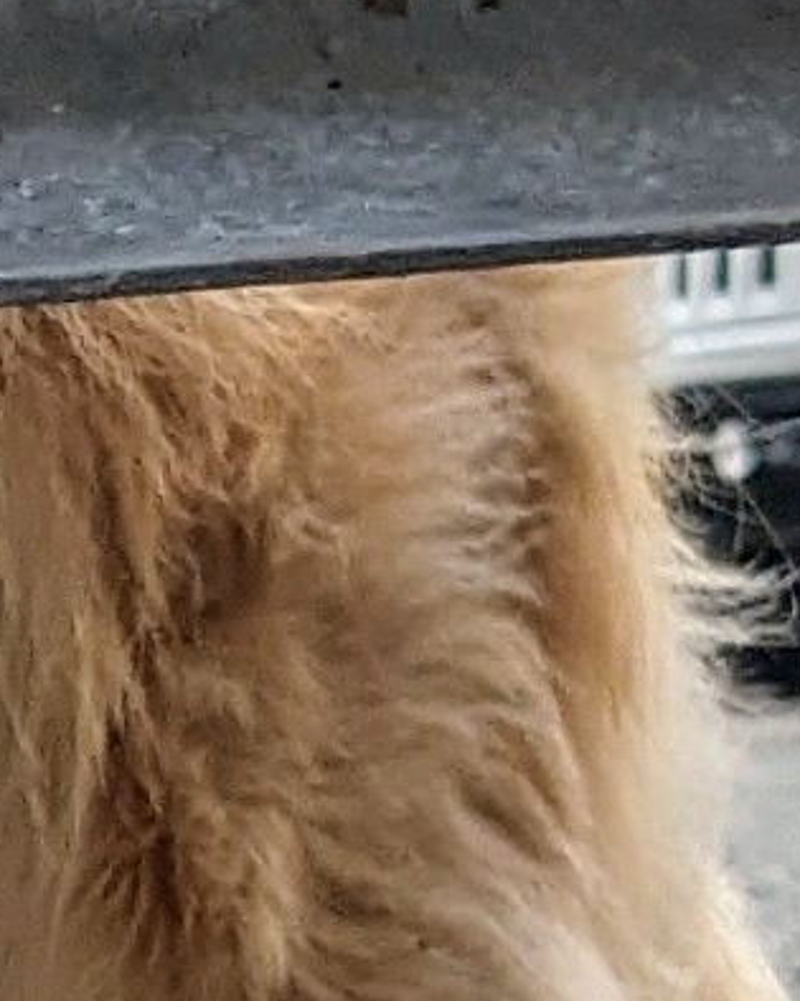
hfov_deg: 7.9
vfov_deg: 11.0
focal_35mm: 176
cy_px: 427
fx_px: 5211
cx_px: -1310
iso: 32
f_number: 1.73
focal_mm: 4.38
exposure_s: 1/1669
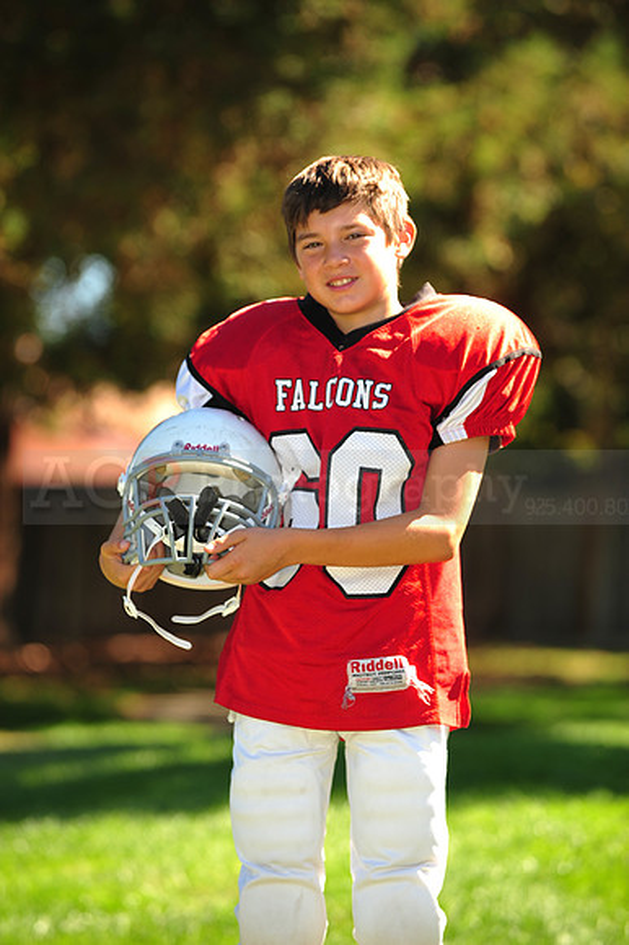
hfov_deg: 6.9
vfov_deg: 10.3
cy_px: 472
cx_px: 314
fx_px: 5248
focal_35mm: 200
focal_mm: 200
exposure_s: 1/250
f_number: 4.5
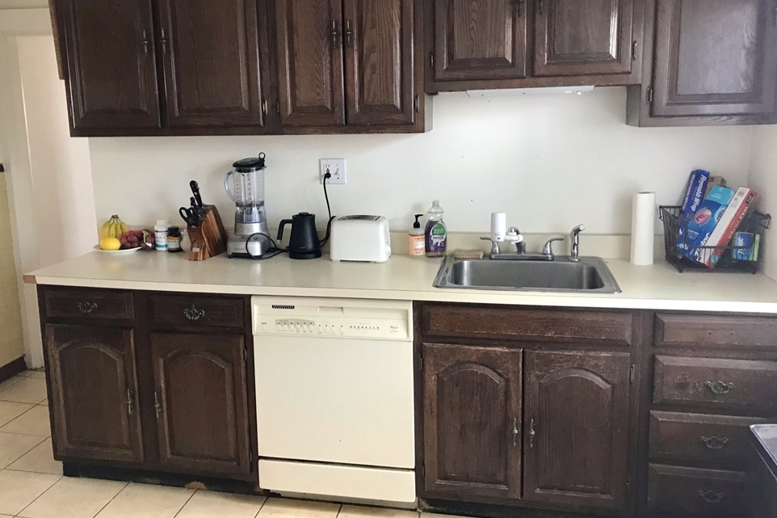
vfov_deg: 42.2
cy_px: 226
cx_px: 369
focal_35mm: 31
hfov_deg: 60.3
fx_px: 669
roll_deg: +1.1
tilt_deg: -7.8
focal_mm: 3.99
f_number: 1.8
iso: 50
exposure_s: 1/15
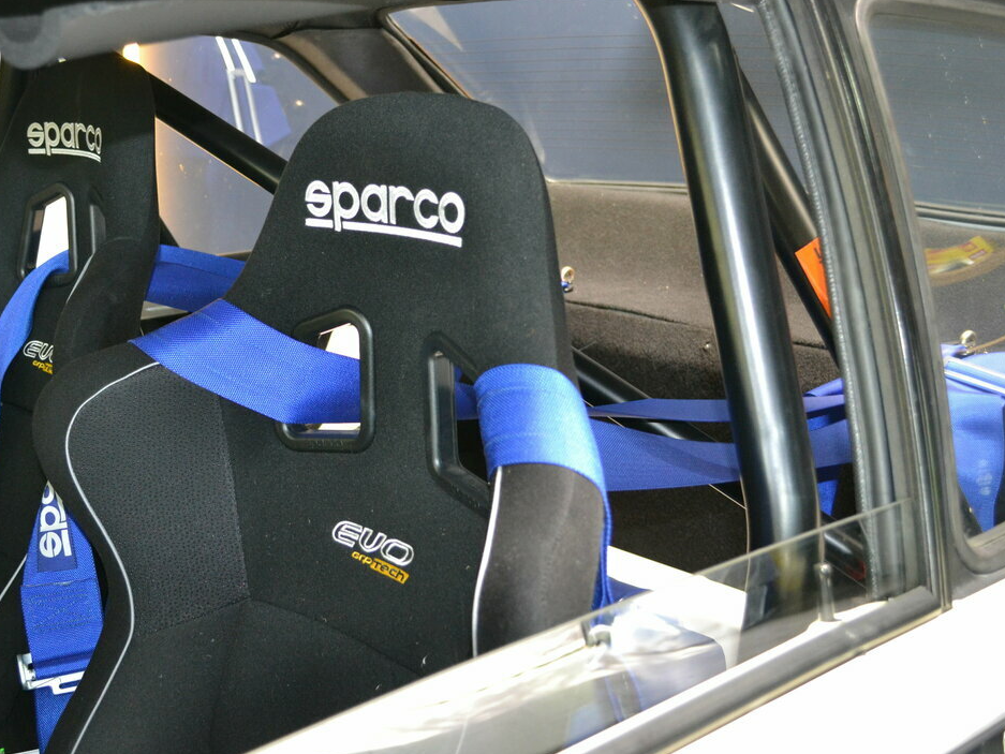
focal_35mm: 48
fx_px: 1394
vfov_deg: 30.3
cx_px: 373
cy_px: 355
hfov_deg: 39.4
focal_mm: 26
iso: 1400
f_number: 4.2
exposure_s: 1/60
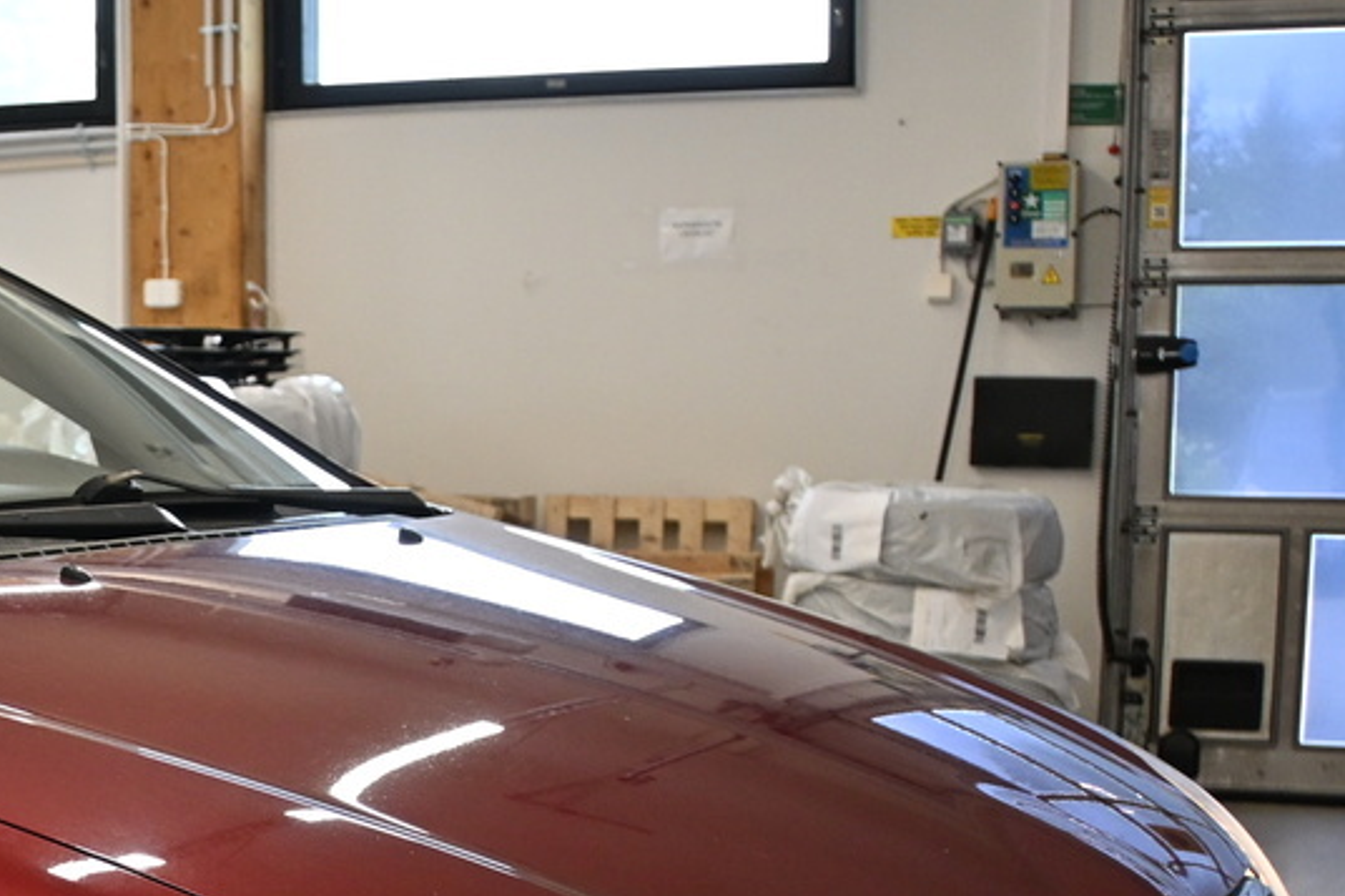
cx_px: -311
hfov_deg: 14.3
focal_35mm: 138
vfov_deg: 9.8
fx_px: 5164
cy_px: 1072
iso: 400
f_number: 4.8
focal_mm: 30.5
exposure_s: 1/160
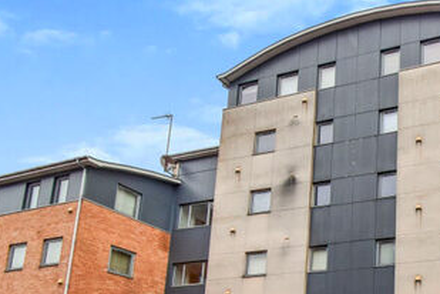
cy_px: 310
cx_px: 436
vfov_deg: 34.4
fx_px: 416
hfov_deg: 46.9
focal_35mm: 34
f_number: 10
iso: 400
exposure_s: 1/200
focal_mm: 10
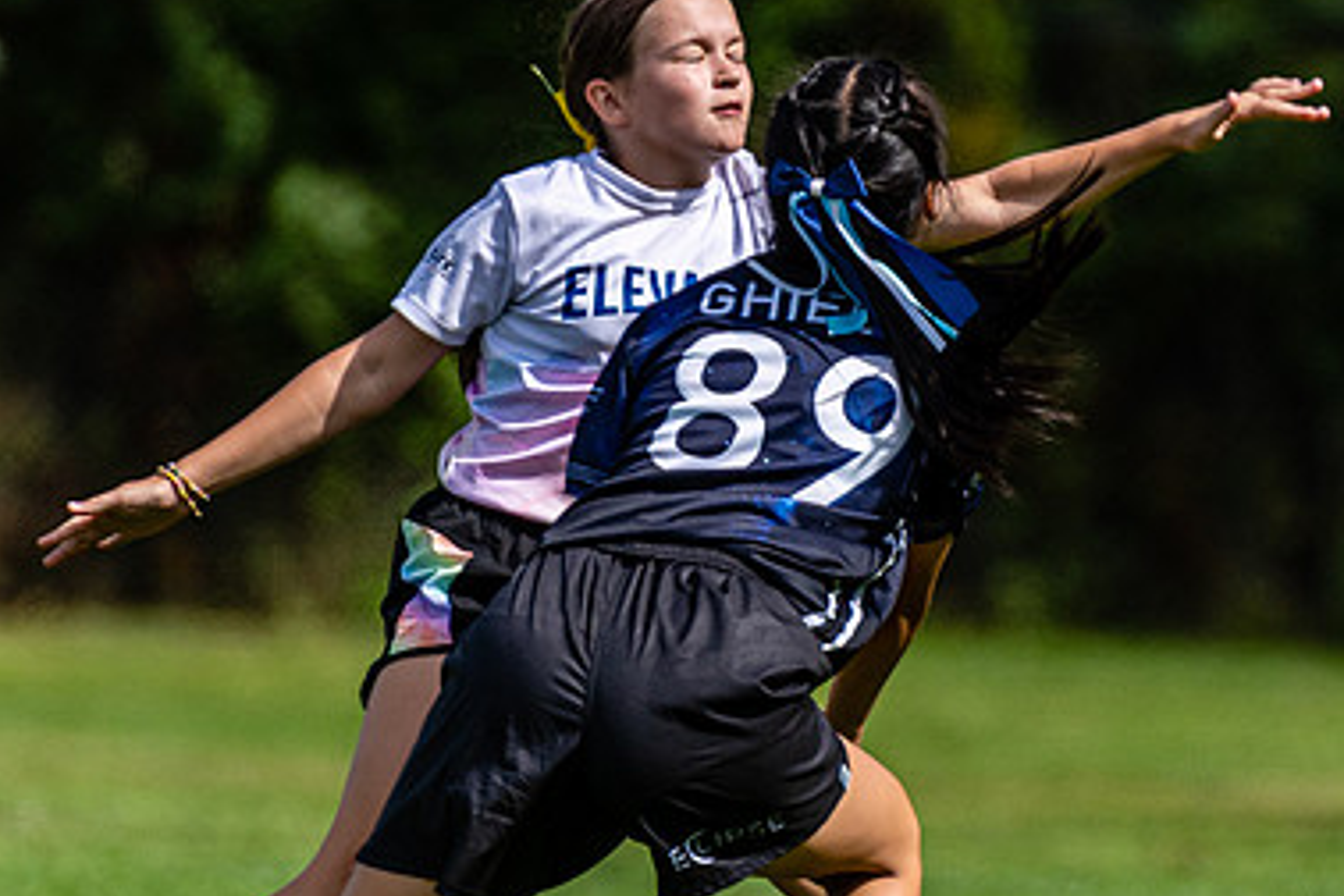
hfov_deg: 1.3
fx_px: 57899
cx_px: 913
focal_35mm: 1551
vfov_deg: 0.9
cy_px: 107
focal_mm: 400
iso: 100
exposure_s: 1/1600
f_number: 4
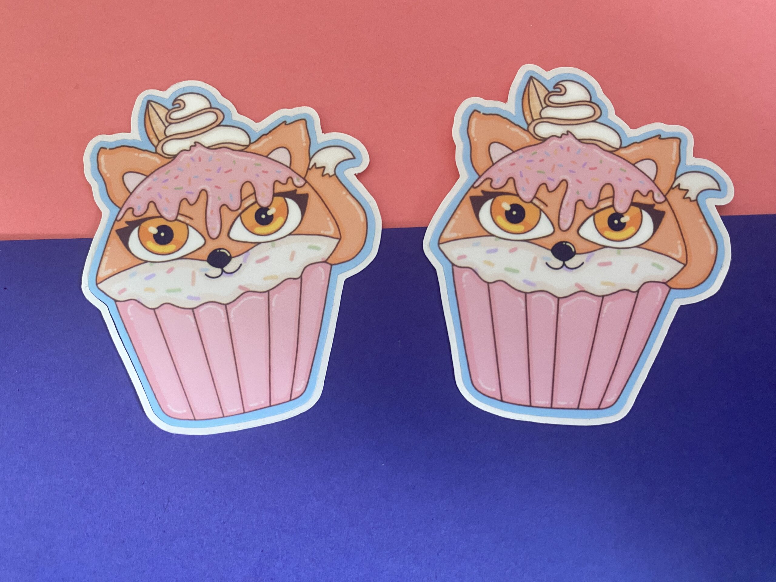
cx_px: 388
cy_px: 291
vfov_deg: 53.1
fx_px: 583
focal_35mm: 26
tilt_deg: -85.7
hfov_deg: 67.3
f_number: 1.8
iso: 500
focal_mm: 4.25
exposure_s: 1/60
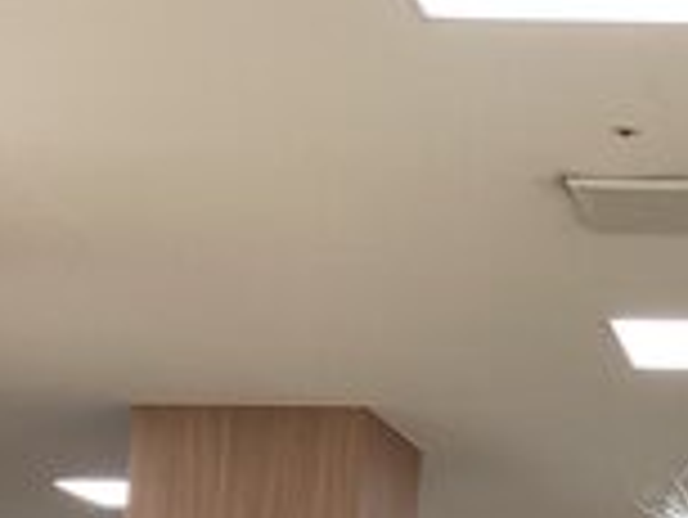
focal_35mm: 101
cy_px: 471
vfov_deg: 14.5
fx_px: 2009
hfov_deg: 17.8
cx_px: 967
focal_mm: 3.3
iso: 50
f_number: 2.4
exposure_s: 1/60
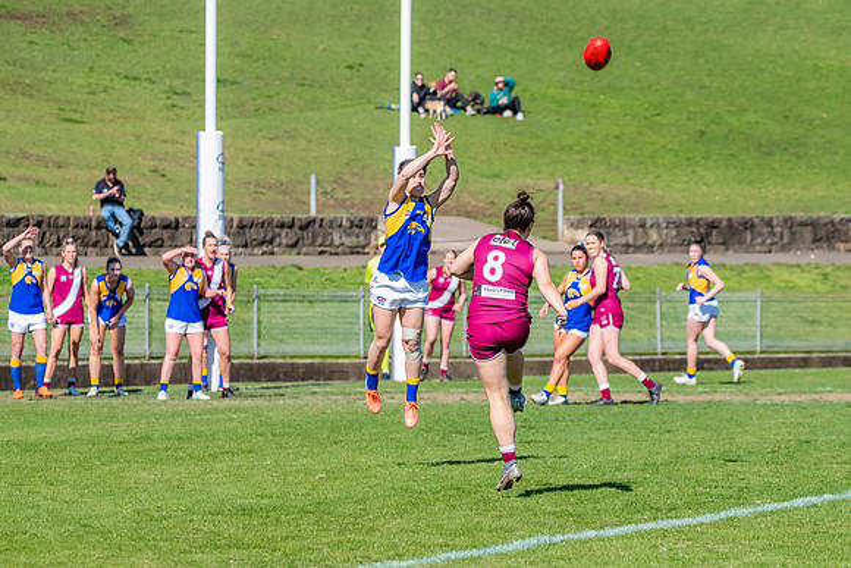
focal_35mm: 240
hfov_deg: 8.6
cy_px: 336
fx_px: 5673
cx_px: 509
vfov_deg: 5.7
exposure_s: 1/1600
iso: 800
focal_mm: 200
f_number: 8
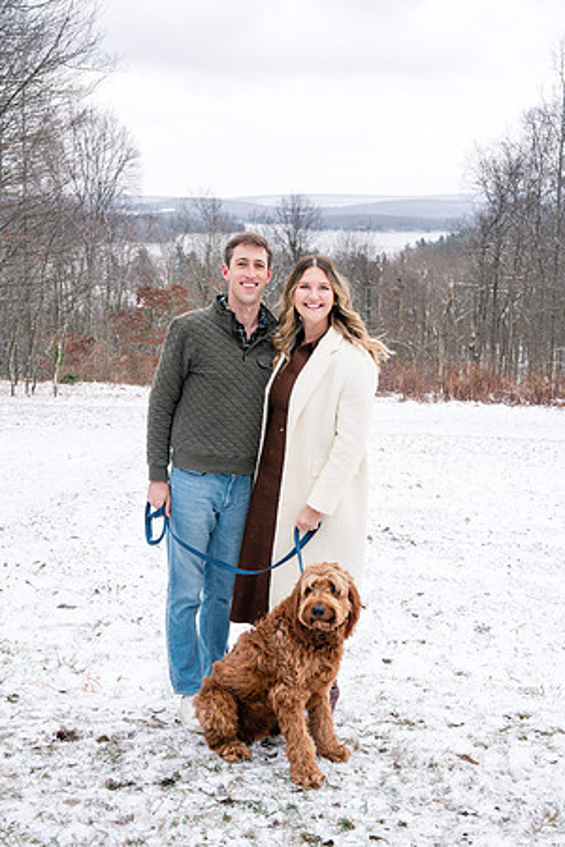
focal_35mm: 43
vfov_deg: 45.4
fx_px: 1012
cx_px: 282
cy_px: 424
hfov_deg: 31.2
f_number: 8
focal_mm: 43
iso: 1000
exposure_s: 1/250
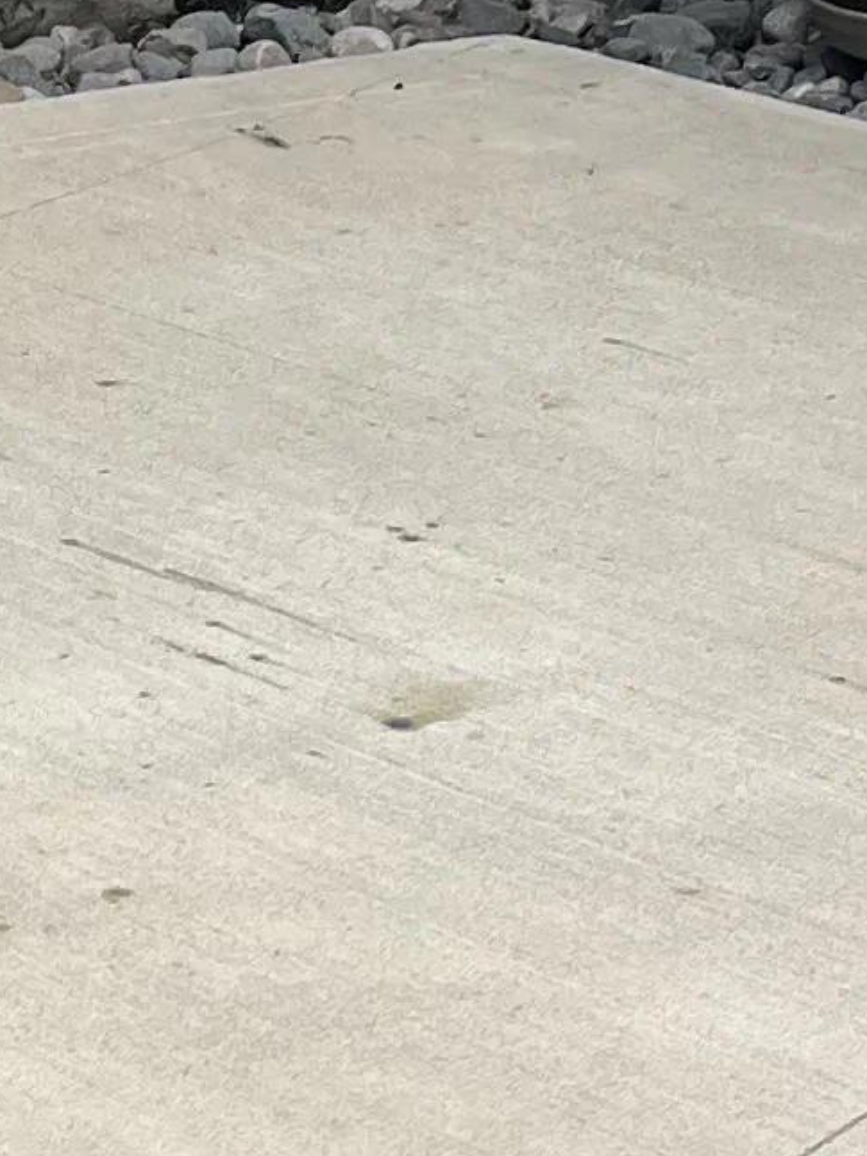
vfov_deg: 11.7
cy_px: 1746
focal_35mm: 162
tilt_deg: -31.5
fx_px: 5412
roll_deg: +1.9
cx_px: -438
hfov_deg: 8.9
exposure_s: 1/5076
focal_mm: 5.7
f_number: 1.5
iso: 50
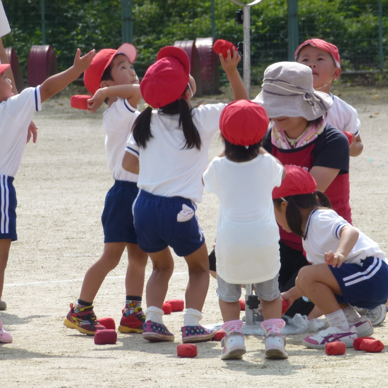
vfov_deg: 3.6
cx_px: 181
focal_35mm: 481
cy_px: 204
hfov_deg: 3.6
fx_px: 6100
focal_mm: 68.8
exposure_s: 1/500
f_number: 5.9
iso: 125
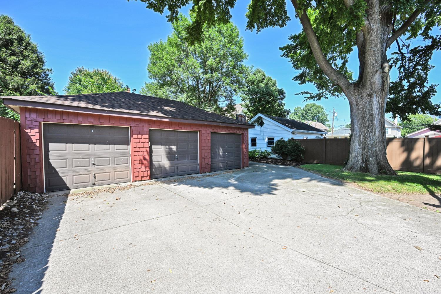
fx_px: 171
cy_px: 147
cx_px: 220
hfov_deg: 104.3
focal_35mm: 14
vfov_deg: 81.2
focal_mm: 14
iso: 100
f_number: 5.6
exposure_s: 1/250
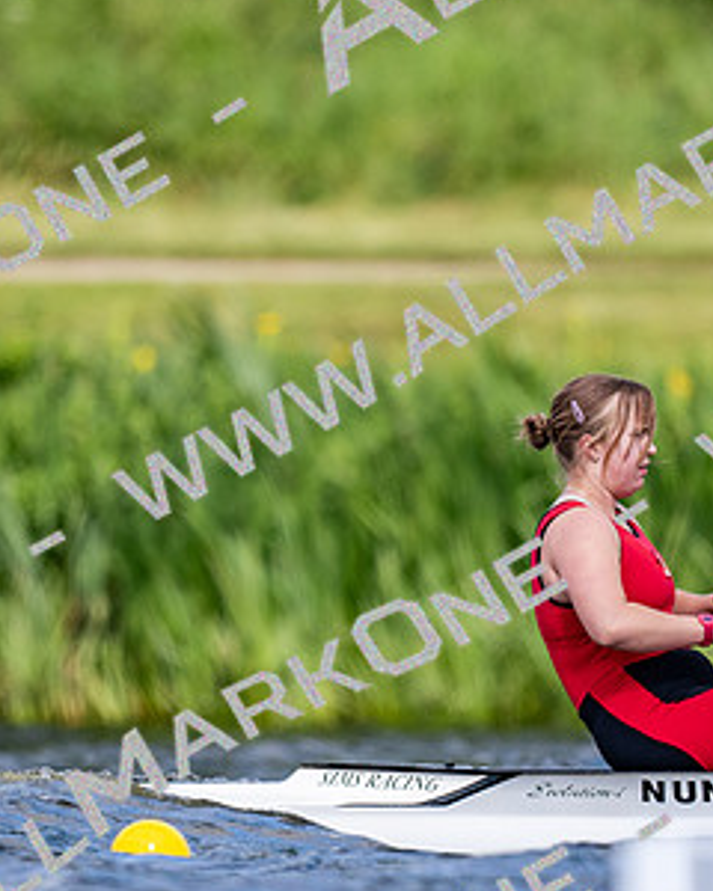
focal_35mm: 1633
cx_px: 478
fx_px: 43075
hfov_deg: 0.9
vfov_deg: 1.2
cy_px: 529
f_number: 4
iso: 360
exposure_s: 1/2500
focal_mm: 600
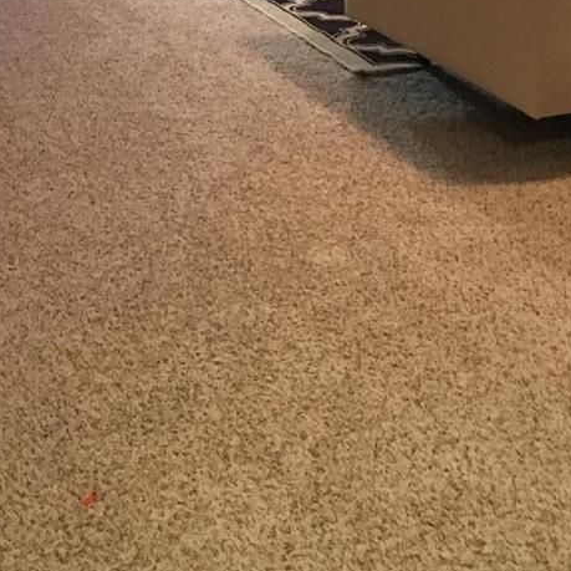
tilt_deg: -10.7
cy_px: -47
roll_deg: +3.5
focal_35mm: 67
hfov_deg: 25.5
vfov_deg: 24.1
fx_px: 1250
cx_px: 170
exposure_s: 1/15
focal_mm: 4.15
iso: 320
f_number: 2.2
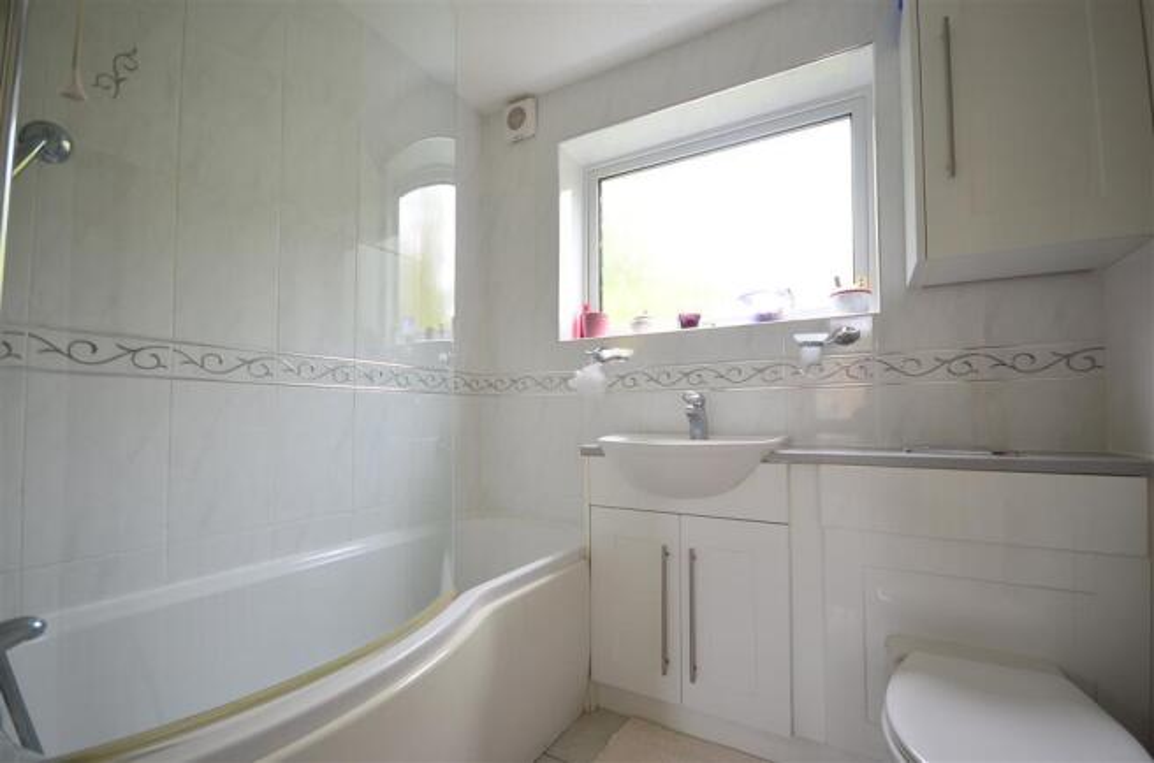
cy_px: 382
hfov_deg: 100.5
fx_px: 480
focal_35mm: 15
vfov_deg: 77.0
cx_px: 577
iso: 200
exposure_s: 1/4
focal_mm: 10
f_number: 4
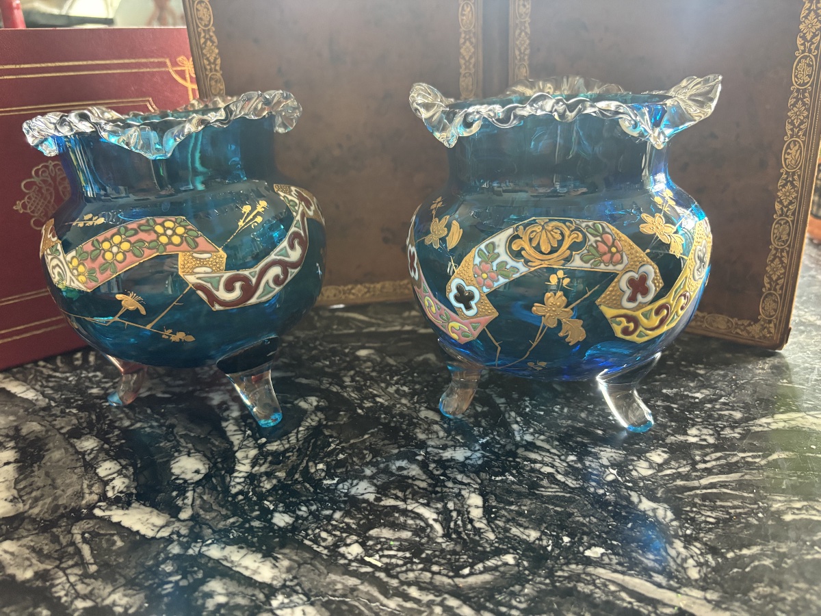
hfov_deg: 67.3
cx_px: 410
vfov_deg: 53.1
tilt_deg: -19.7
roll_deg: +3.0
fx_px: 617
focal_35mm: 26
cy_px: 308
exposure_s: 1/46
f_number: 1.6
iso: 500
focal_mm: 5.96
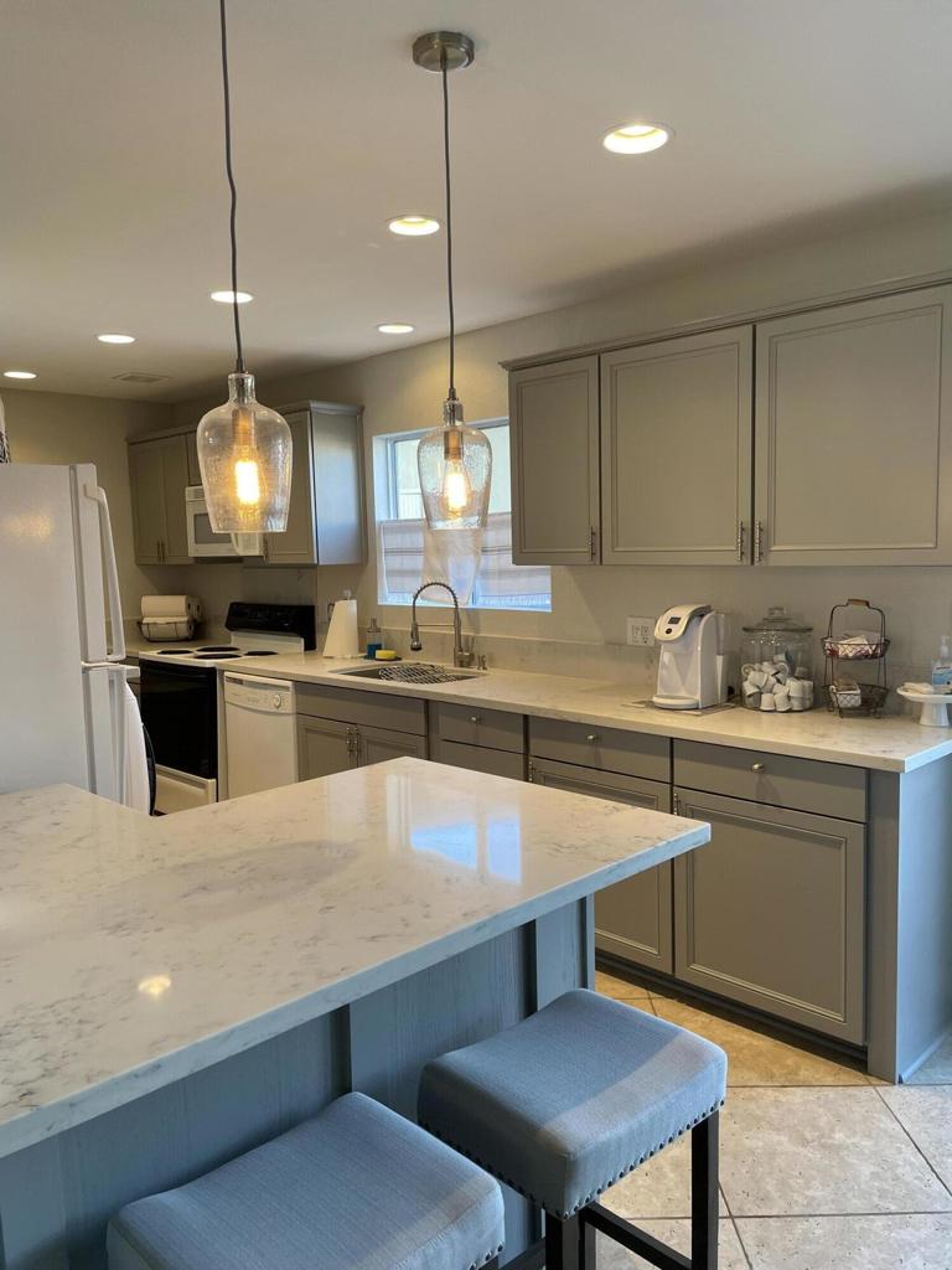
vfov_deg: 67.3
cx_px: 476
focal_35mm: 26
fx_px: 953
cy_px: 635
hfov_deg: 53.1
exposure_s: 1/120
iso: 100
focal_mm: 4.2
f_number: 1.6
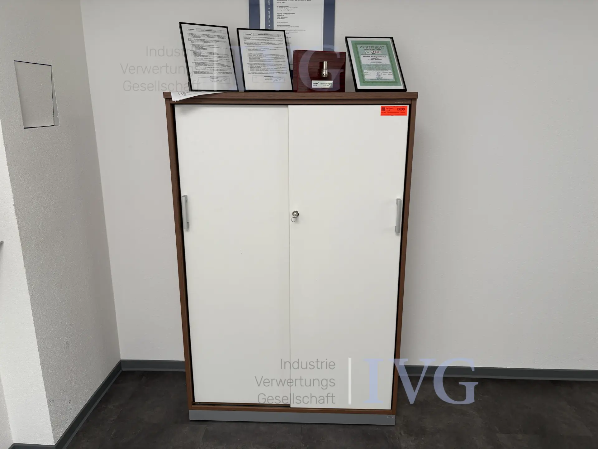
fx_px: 449
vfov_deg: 53.1
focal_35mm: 26
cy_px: 224
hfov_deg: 67.3
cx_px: 299
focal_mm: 5.96
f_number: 1.6
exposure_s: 1/121
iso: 64
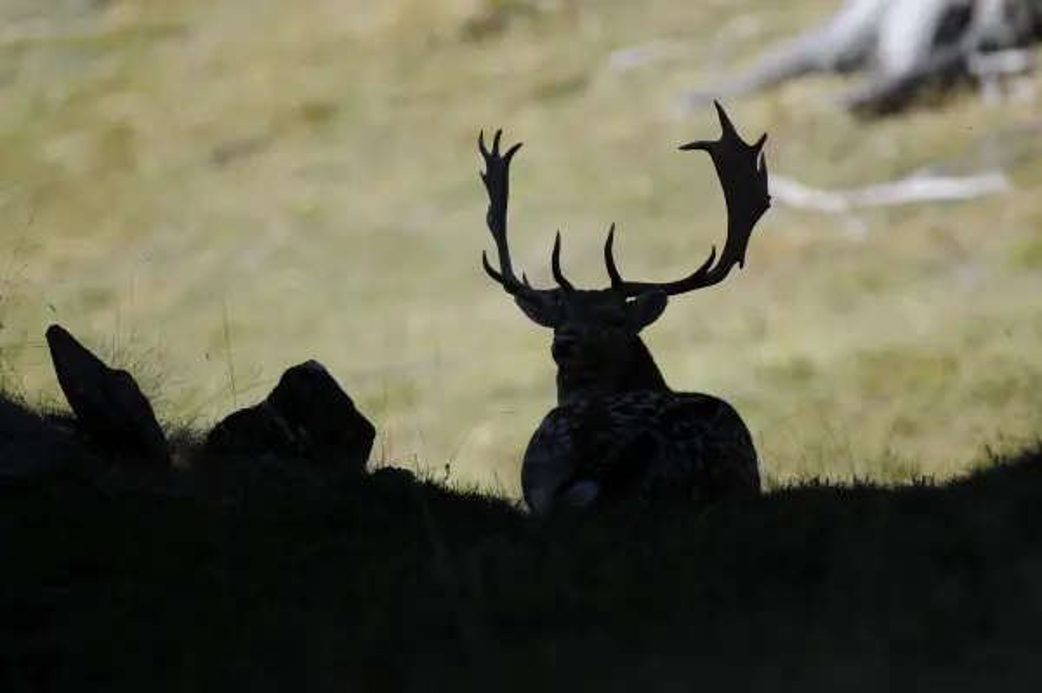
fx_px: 13014
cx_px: 521
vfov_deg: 3.0
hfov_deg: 4.6
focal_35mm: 450
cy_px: 346
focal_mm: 300
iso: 200
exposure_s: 1/1600
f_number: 2.8
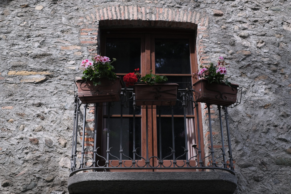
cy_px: 97
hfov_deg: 37.5
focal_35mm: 53
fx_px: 428
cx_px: 146
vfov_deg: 25.5
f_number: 2.8
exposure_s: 1/7000
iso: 800
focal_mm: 35
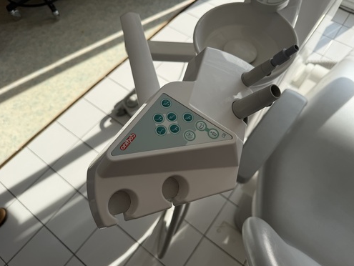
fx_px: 256
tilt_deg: -59.7
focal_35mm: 25
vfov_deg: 54.9
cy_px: 133
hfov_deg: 69.4
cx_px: 177
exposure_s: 1/2299
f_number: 1.78
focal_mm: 6.76
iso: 80
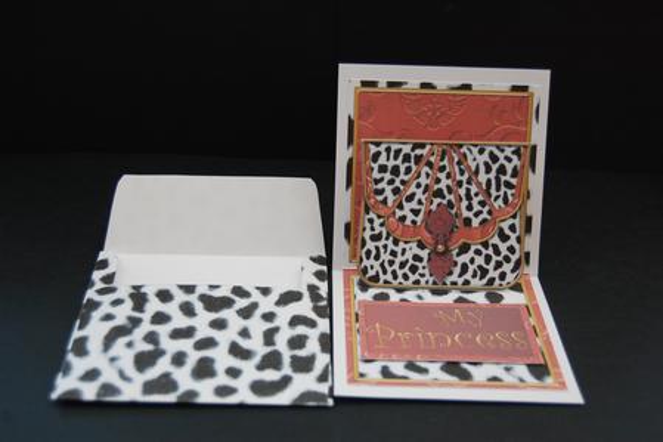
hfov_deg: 37.9
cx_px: 332
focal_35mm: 52
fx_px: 966
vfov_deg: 25.7
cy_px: 221
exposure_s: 1/80
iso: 400
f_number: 4.8
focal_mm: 35
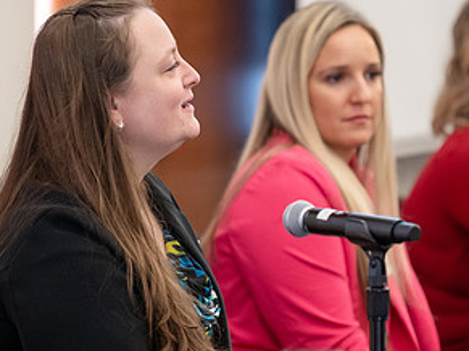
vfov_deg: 3.9
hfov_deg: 5.2
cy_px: 144
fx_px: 5214
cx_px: 264
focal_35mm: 385
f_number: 2.8
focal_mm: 200
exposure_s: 1/250
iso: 3200
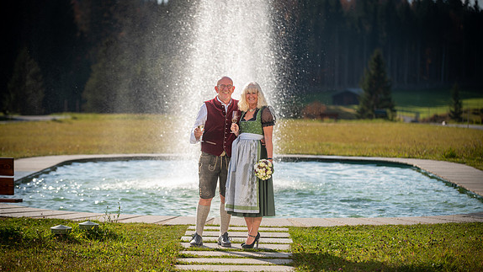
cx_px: 242
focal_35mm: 127
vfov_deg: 9.5
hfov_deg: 16.9
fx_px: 1627
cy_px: 156
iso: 100
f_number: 2.8
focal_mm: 120
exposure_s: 1/2000
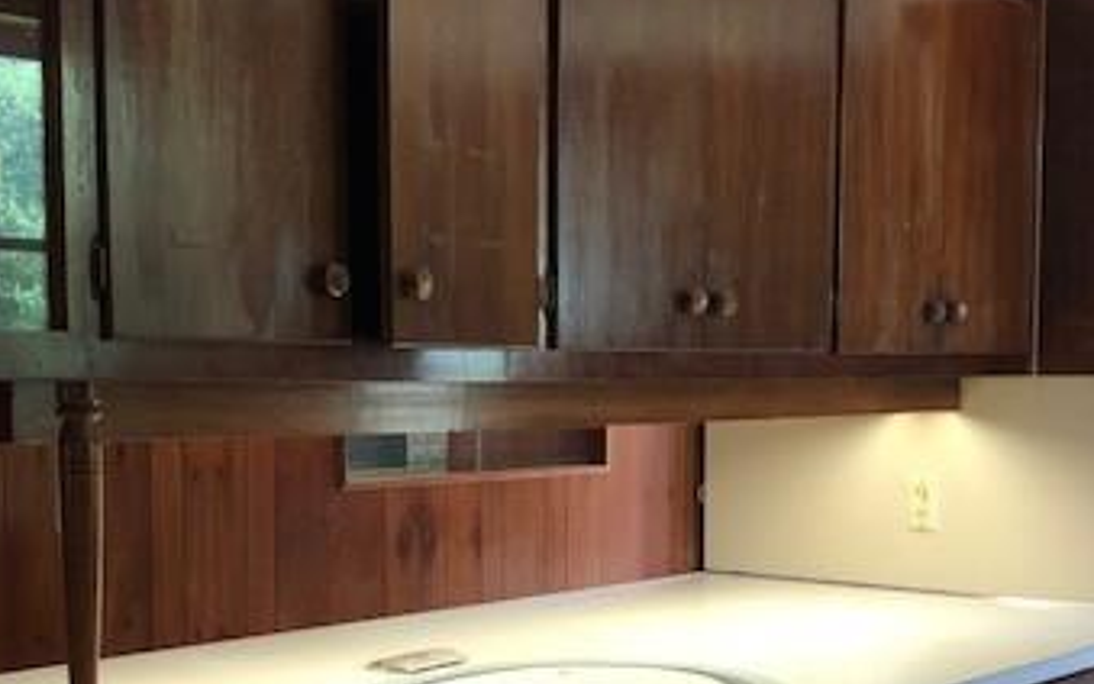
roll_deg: +0.4
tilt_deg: -5.1
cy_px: 532
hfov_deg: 36.2
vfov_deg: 22.9
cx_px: 481
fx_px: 1670
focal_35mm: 56
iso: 40
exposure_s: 1/17
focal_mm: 4
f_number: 1.8
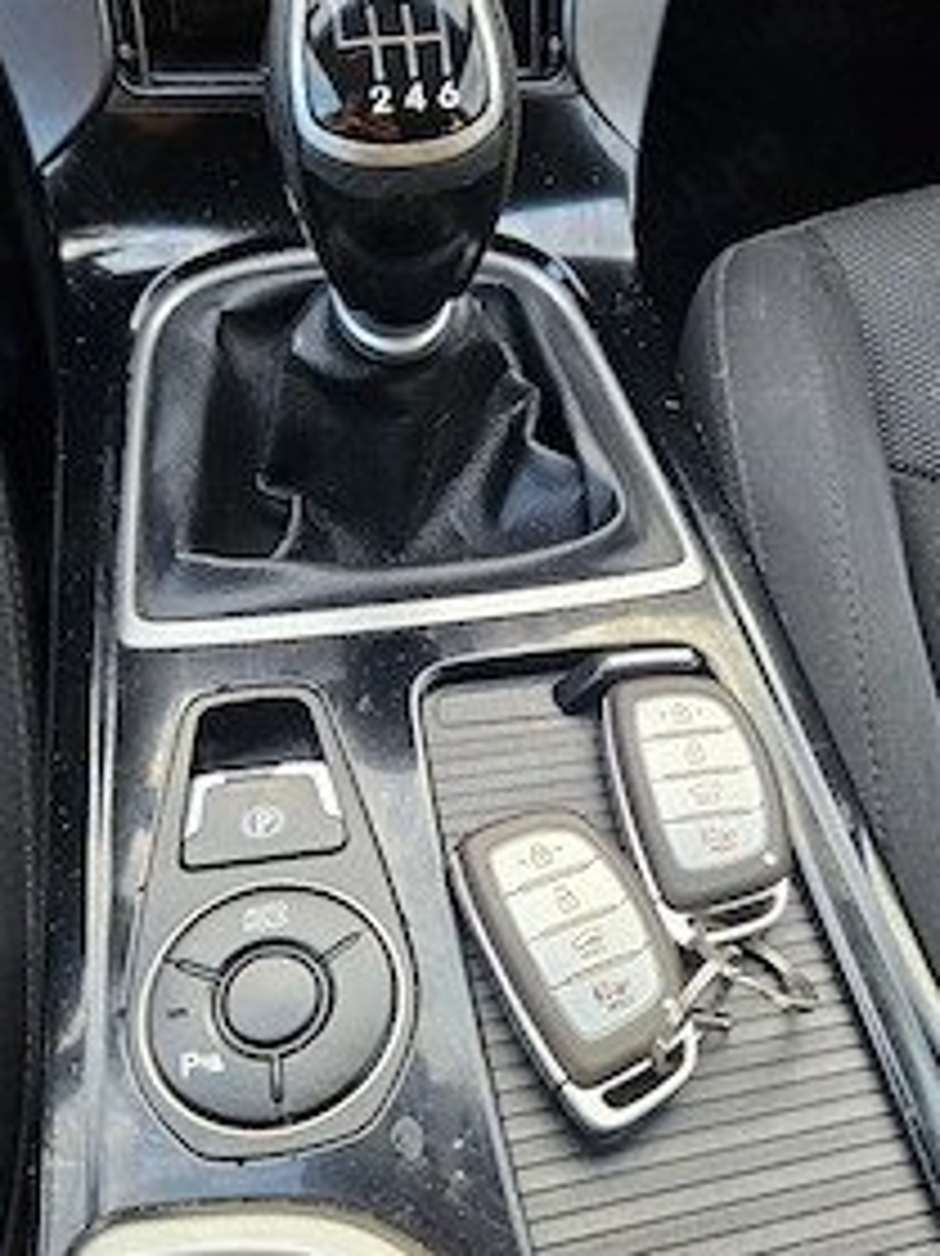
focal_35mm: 33
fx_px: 1196
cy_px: 657
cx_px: 481
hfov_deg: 42.9
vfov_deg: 55.4
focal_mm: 5.4
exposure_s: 1/100
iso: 160
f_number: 1.8
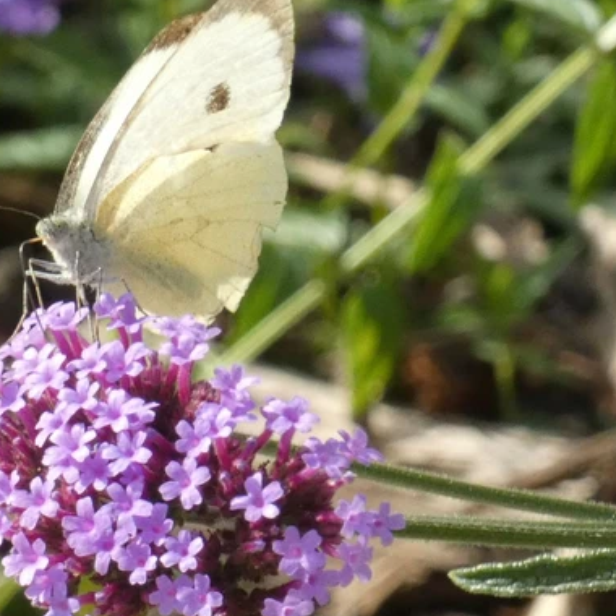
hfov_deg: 4.0
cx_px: 107
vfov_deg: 4.0
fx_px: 8718
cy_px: 245
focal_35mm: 433
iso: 400
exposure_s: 1/320
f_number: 5.5
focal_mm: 52.2
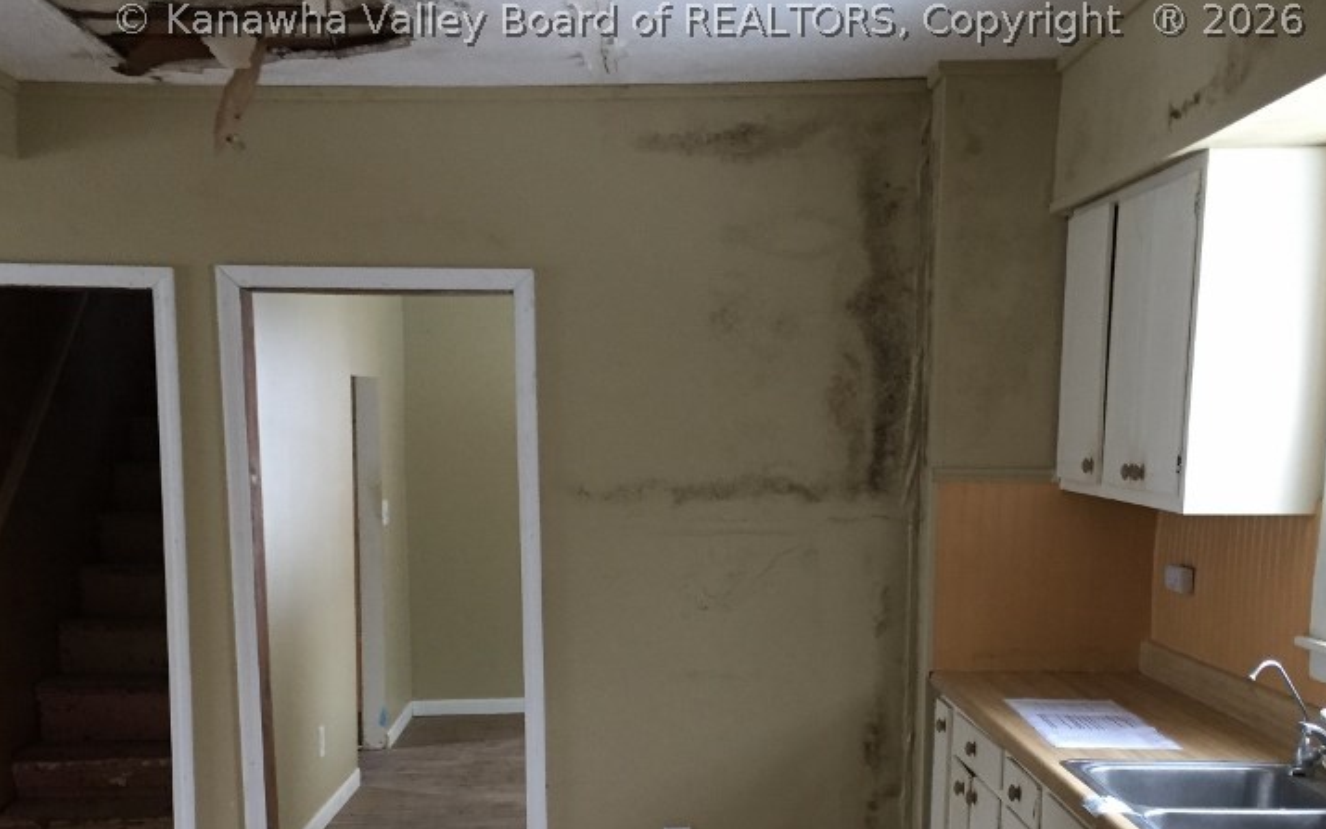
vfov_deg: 28.4
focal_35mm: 44
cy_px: 697
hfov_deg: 45.2
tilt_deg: -7.3
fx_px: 1590
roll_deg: -1.0
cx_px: 708
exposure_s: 1/30
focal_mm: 4.15
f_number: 2.2
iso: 125
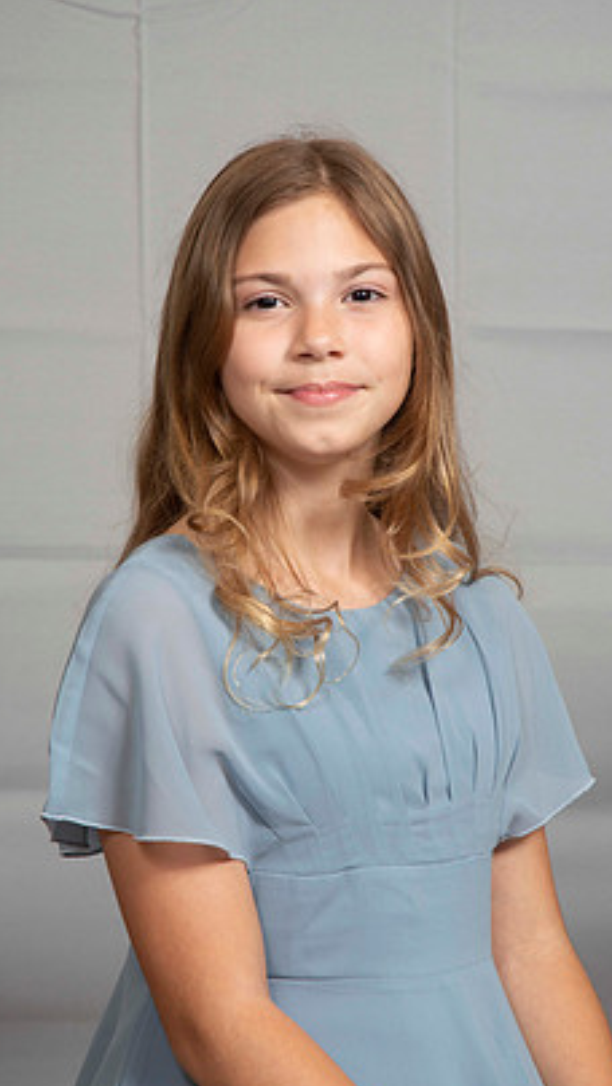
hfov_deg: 9.9
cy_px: 507
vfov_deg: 17.6
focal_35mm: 122
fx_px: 3517
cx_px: 315
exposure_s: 1/60
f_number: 6.3
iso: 100
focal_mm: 70
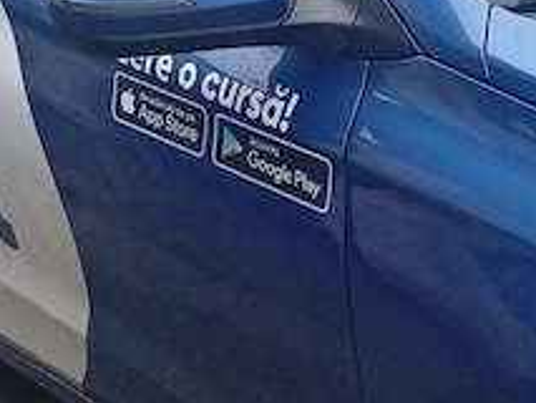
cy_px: 188
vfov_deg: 11.7
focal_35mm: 127
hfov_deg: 15.4
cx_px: 448
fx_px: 1968
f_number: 1.8
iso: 158
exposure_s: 1/50
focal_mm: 3.84
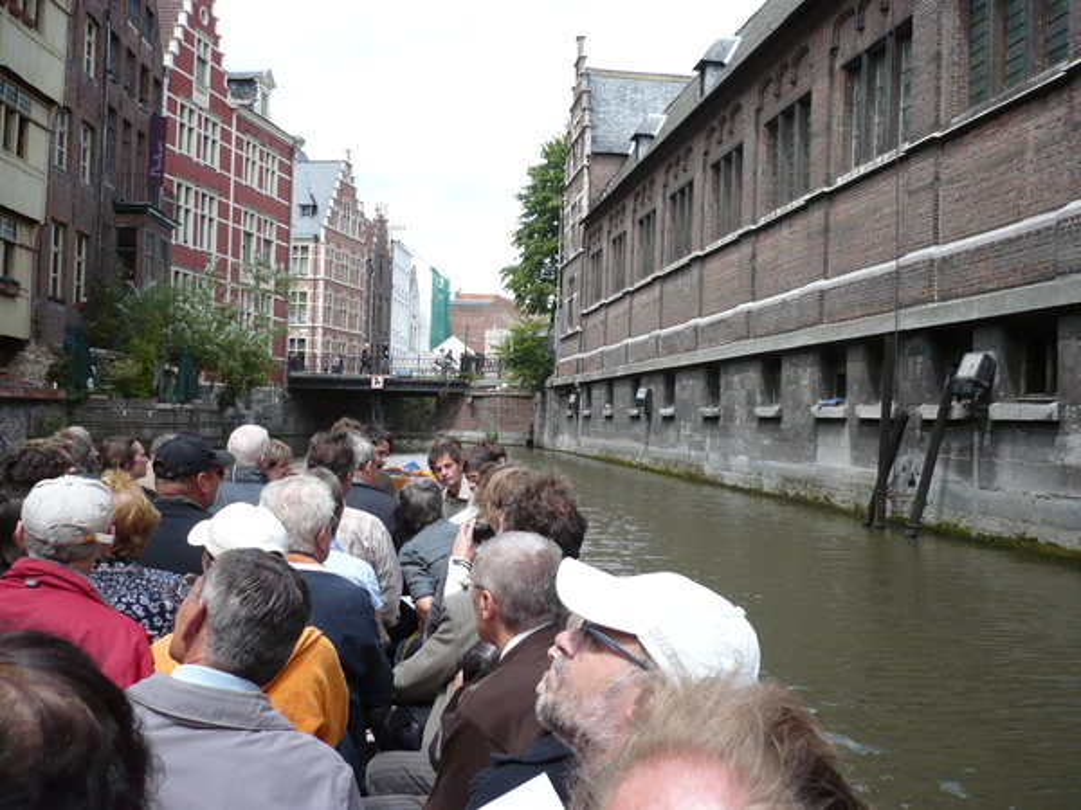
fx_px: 1093
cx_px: 540
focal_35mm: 35
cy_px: 405
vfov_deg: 40.7
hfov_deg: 52.6
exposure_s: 1/640
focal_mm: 5.8
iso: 100
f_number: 2.8
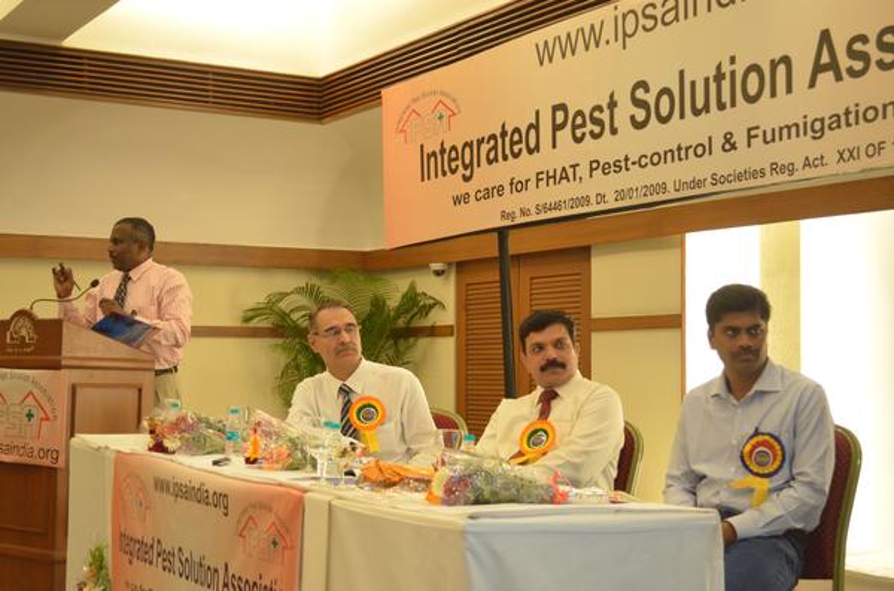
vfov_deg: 24.9
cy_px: 296
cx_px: 447
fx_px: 1338
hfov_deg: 37.0
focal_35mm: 54
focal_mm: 36
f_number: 5
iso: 2000
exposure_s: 1/60
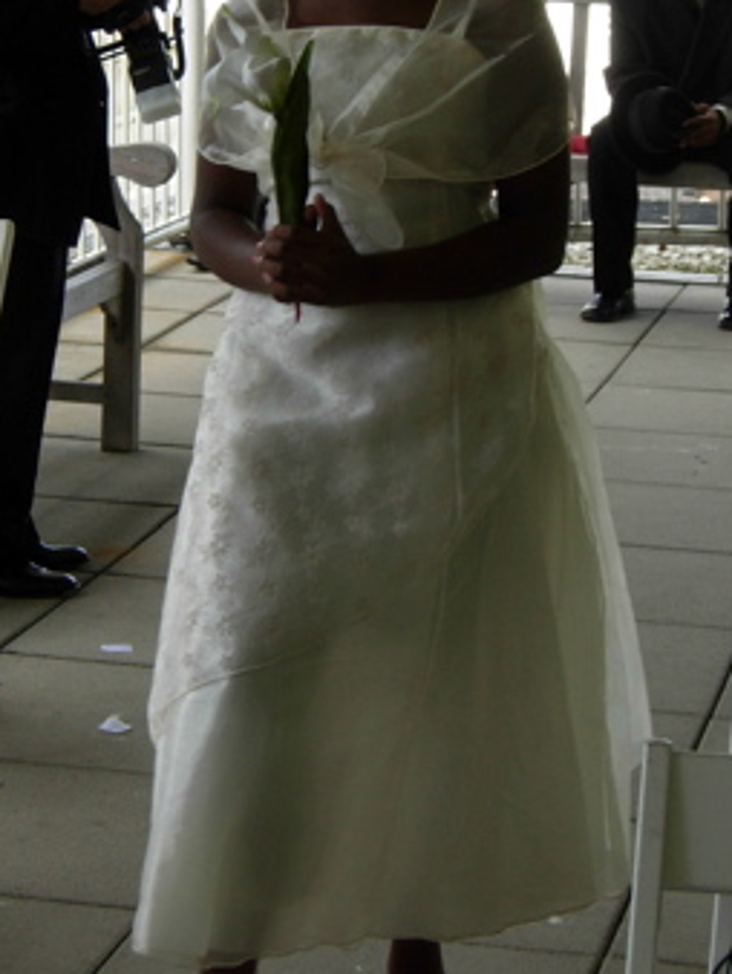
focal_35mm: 122
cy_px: 317
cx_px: 376
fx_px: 3435
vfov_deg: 16.1
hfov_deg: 12.2
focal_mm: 12.9
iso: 50
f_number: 3.9
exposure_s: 1/124
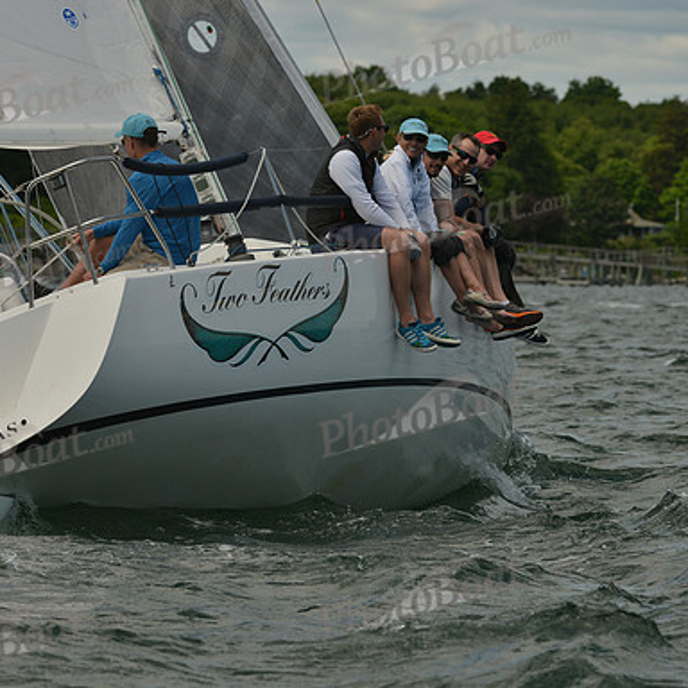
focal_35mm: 257
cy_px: 343
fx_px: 5779
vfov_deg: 6.8
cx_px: 228
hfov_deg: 6.8
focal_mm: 200
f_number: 7.1
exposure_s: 1/1000
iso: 200
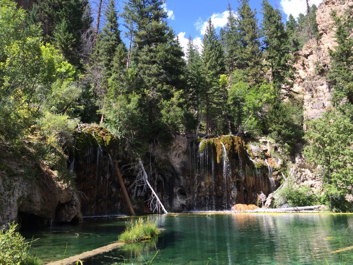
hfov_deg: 61.7
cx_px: 176
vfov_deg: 48.2
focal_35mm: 29
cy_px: 132
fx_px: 296
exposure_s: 1/604
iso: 32
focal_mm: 4.15
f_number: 2.2
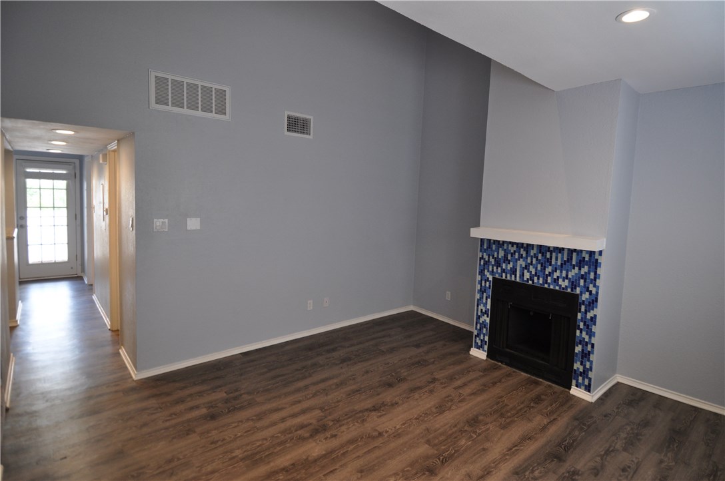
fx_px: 362
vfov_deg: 67.2
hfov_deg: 90.1
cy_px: 240
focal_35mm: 18
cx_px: 362
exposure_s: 1/60
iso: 500
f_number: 4
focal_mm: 12
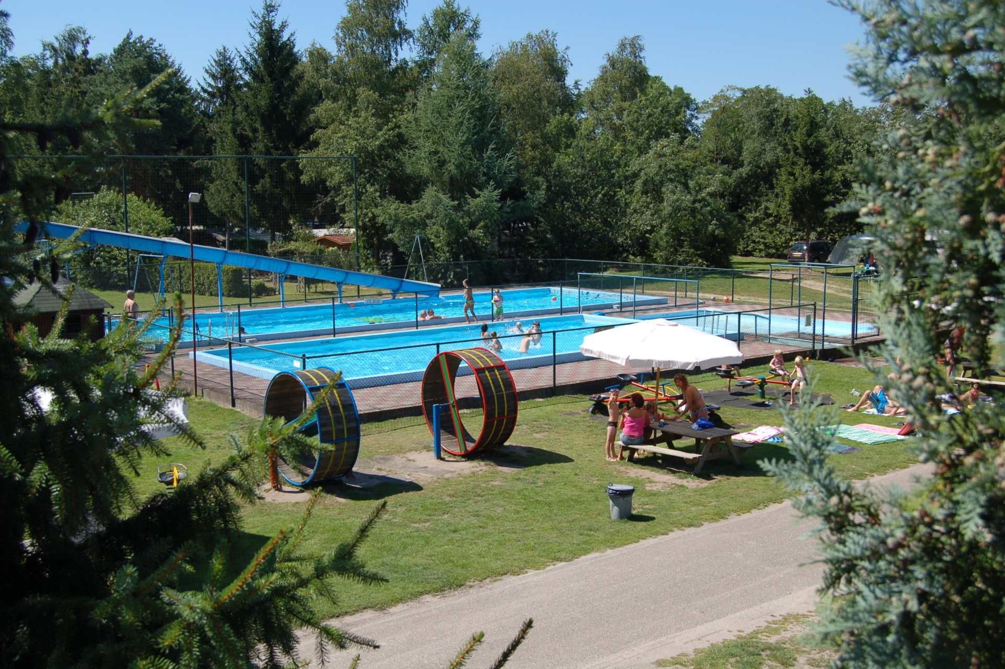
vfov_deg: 34.2
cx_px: 502
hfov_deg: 49.6
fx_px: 1088
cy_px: 334
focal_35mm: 39
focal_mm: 26
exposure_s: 1/400
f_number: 7.1
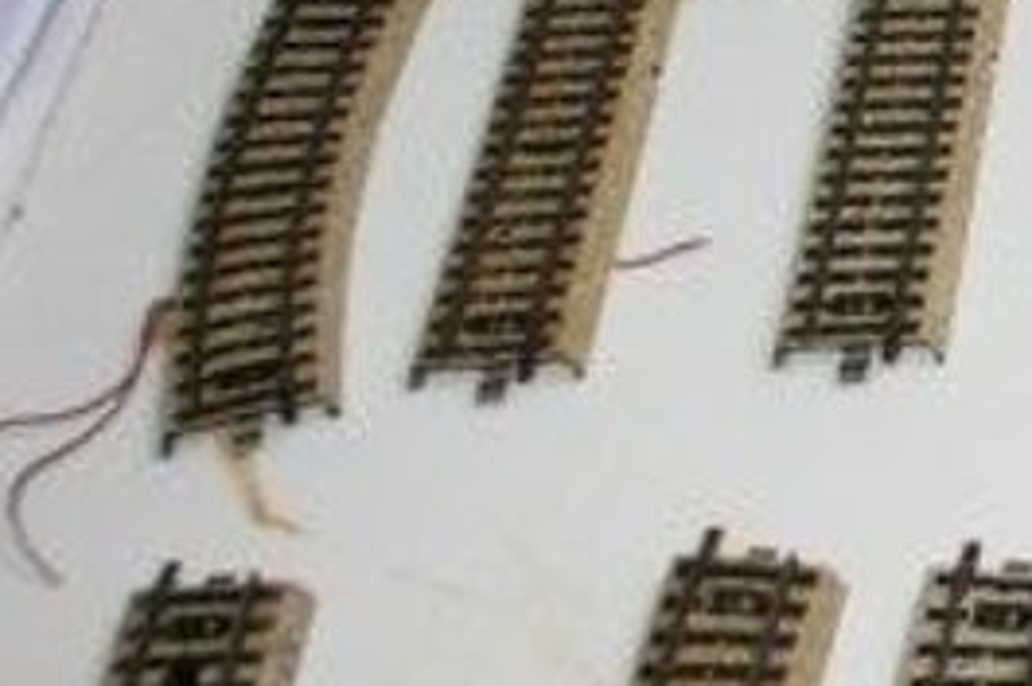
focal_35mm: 113
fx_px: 3235
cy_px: 82
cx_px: 1881
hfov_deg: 15.5
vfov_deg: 12.0
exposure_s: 1/80
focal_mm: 20
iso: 400
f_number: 5.6
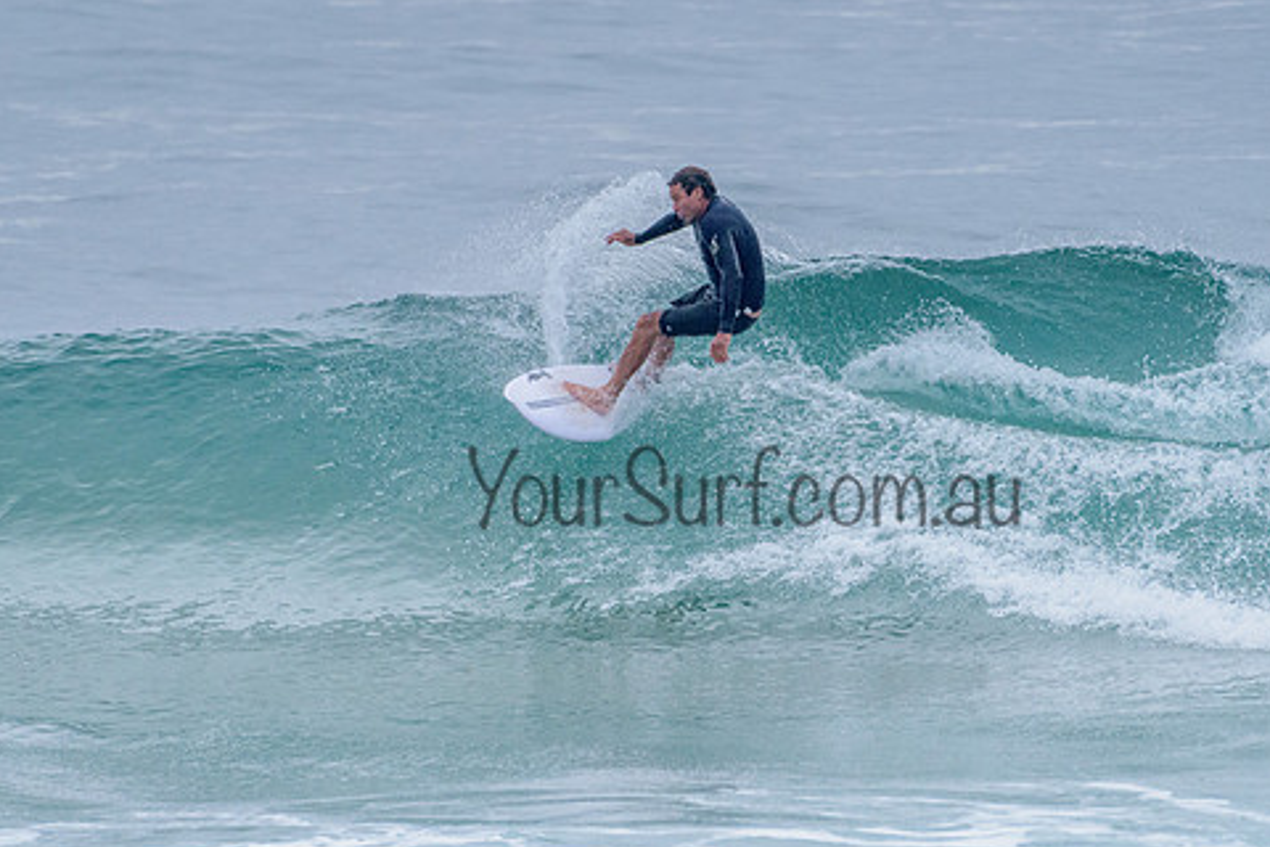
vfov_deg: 1.9
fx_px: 26139
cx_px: 627
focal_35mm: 741
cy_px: 463
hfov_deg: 2.8
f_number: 5.6
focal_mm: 500
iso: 1600
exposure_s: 1/2000
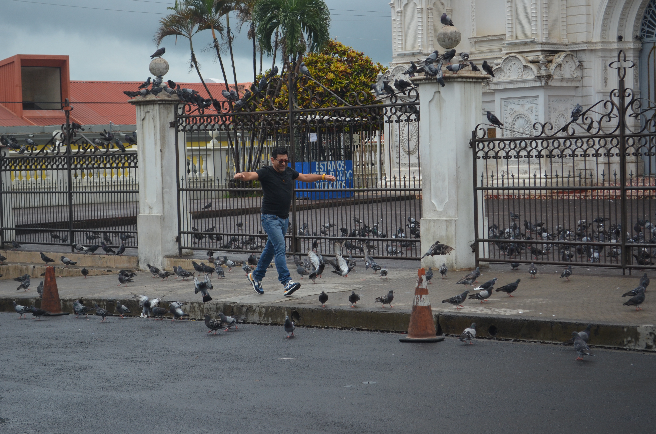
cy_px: 217
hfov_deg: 24.7
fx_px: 1500
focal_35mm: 82
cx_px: 328
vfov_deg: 16.5
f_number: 6.3
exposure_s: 1/1600
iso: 400
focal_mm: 55
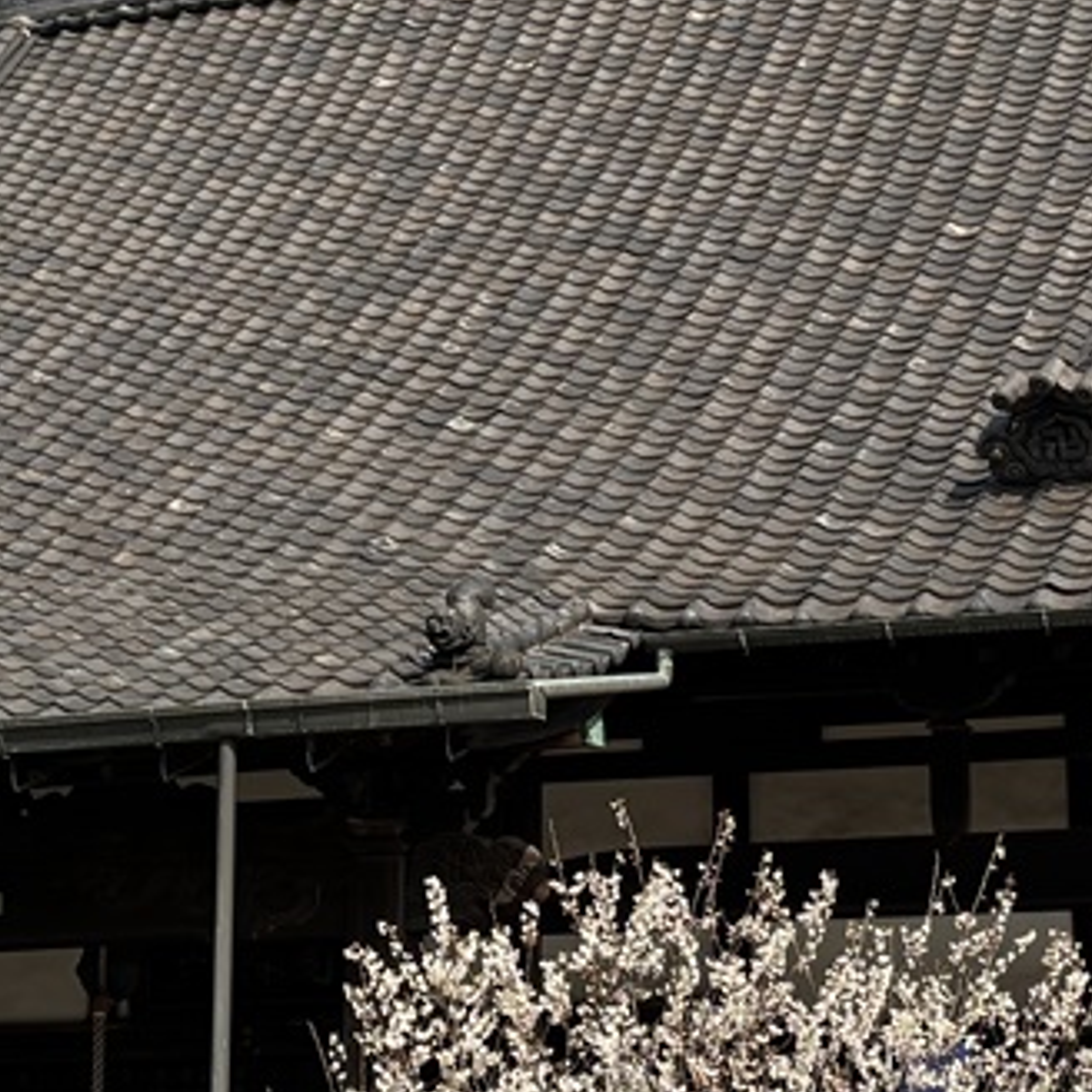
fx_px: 3569
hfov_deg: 17.4
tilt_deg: +13.8
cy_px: 504
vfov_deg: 17.4
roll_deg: -0.4
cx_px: 453
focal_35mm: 100
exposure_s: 1/3311
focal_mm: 5.96
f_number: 1.6
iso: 50
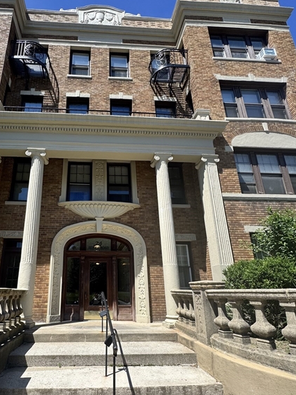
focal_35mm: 19
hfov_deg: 67.0
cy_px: 230
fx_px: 217
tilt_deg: +16.7
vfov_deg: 84.0
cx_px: 101
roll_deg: -0.3
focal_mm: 2.22
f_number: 2.2
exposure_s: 1/1143
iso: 50
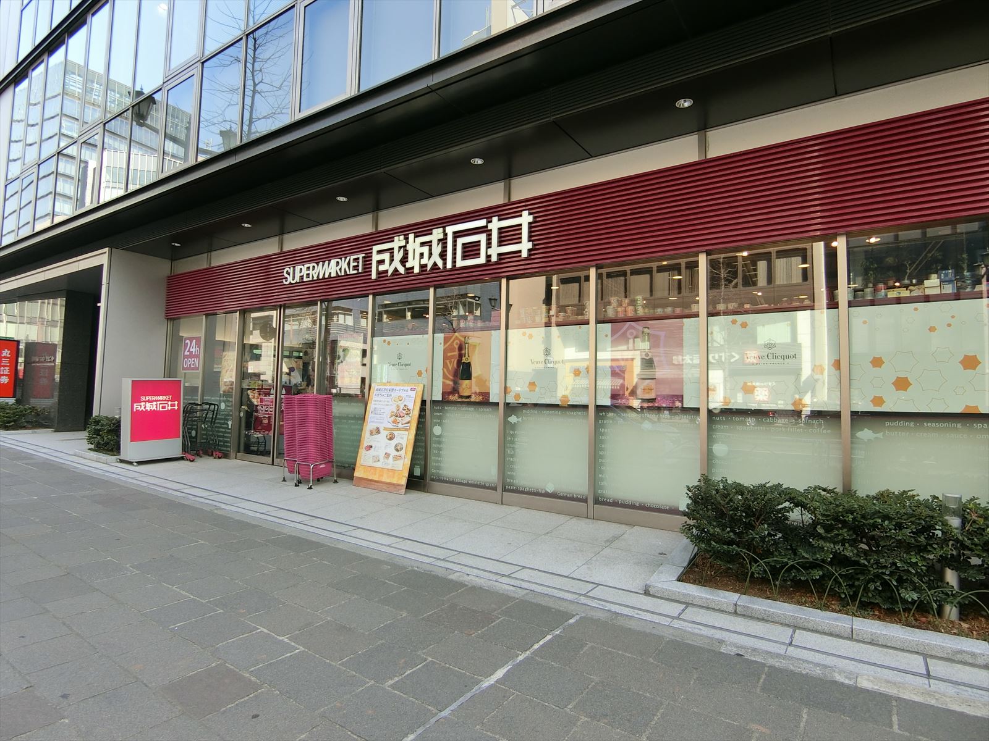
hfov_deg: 84.7
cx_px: 494
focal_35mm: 19
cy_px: 370
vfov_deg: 68.7
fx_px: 543
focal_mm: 4.06
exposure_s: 1/200
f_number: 2.7
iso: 80
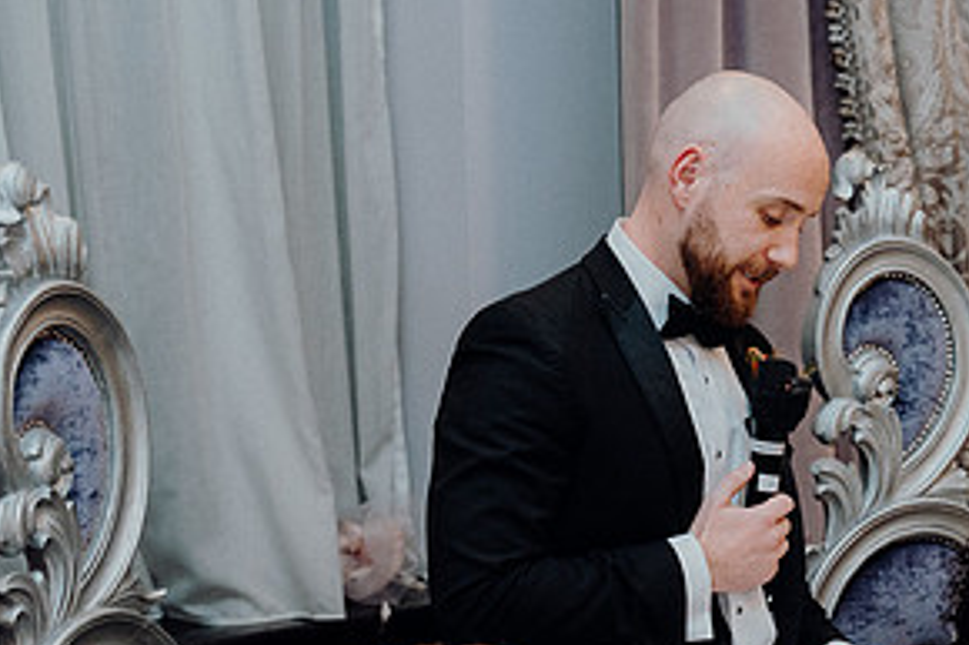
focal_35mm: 96
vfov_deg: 14.1
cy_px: 617
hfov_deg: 20.6
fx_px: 2582
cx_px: 939
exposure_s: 1/160
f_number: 3.5
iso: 2500
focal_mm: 48
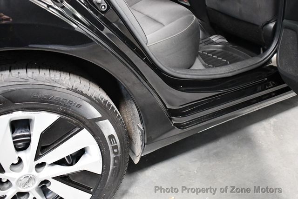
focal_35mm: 36
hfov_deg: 53.1
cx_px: 149
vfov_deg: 36.9
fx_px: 298
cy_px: 100
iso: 5000
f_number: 3.5
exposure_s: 1/60
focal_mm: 18
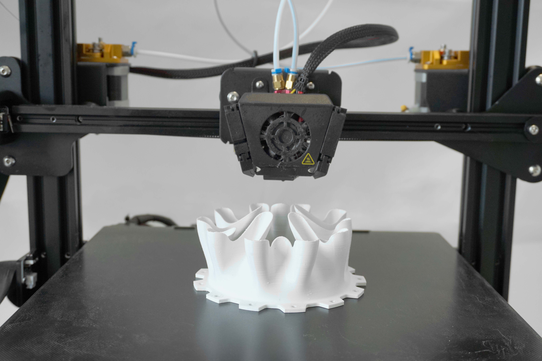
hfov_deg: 45.0
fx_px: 655
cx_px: 271
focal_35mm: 44
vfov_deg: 30.8
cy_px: 180
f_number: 4.5
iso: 200
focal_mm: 29
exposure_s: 1/160
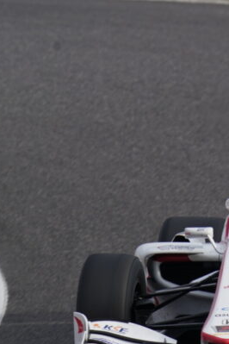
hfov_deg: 0.7
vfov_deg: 1.1
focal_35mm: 1961
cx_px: 271
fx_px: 18710
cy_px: 296
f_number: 11
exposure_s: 1/320
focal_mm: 669
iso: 250
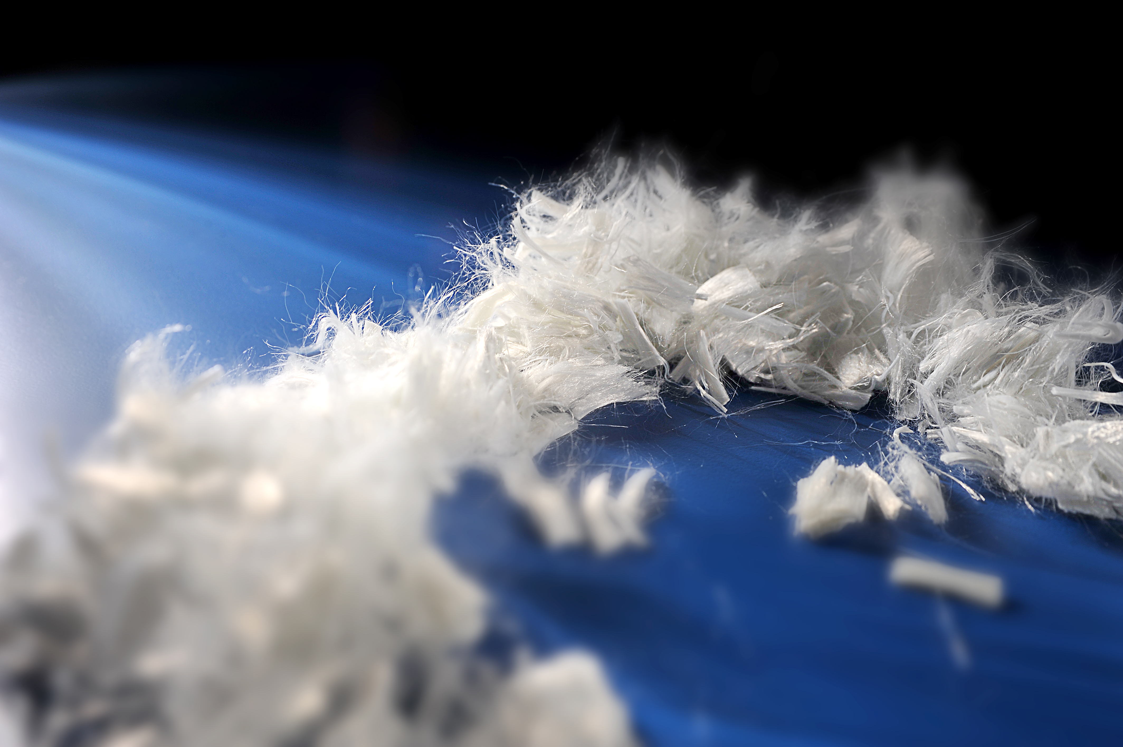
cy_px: 374
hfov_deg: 54.5
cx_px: 562
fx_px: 1091
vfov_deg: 37.8
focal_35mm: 35
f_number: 9
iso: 100
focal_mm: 35
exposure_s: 1/80
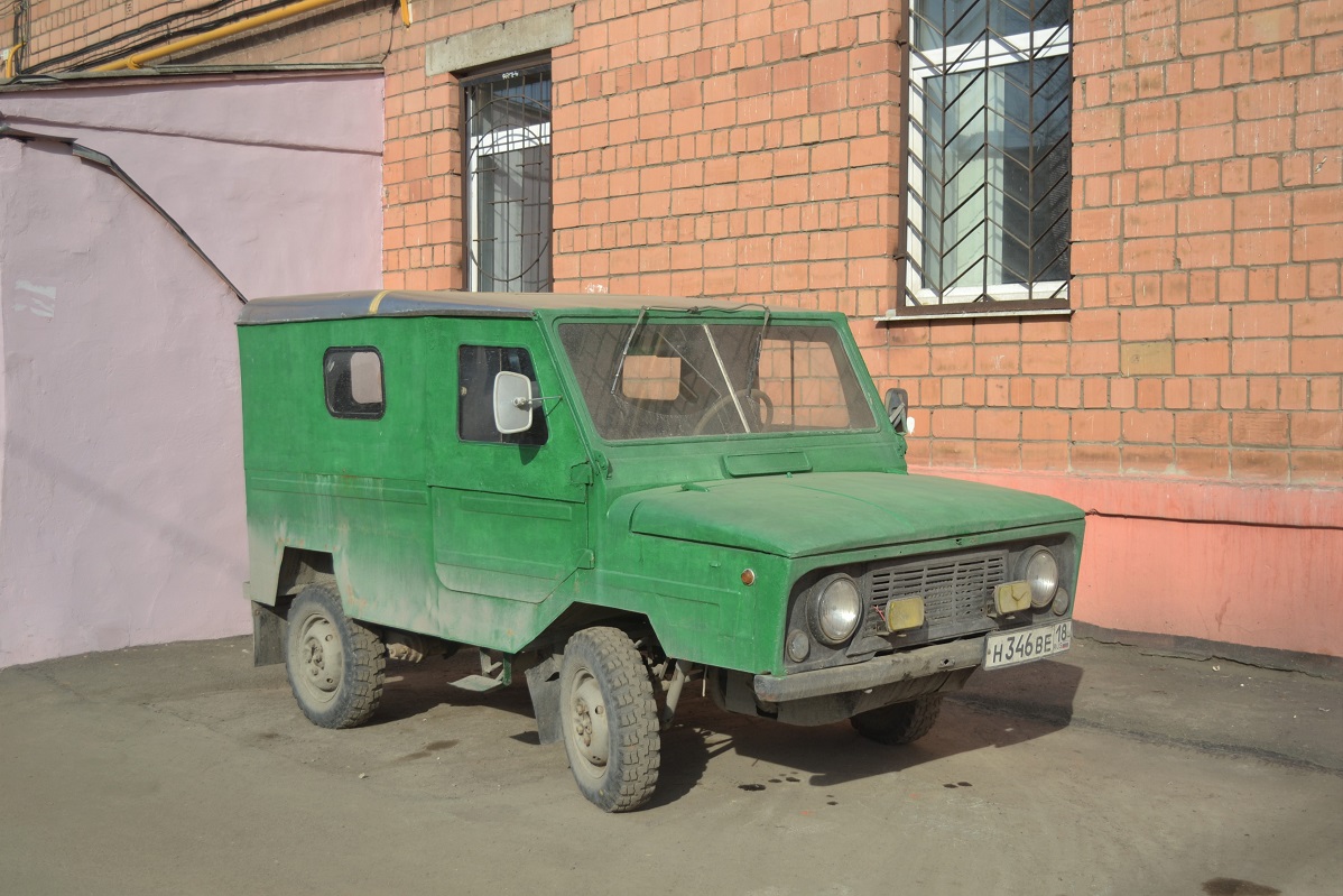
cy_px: 448
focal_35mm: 42
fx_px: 1567
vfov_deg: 31.9
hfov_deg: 46.4
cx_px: 672
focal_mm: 28
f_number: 4.5
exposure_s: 1/640
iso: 100
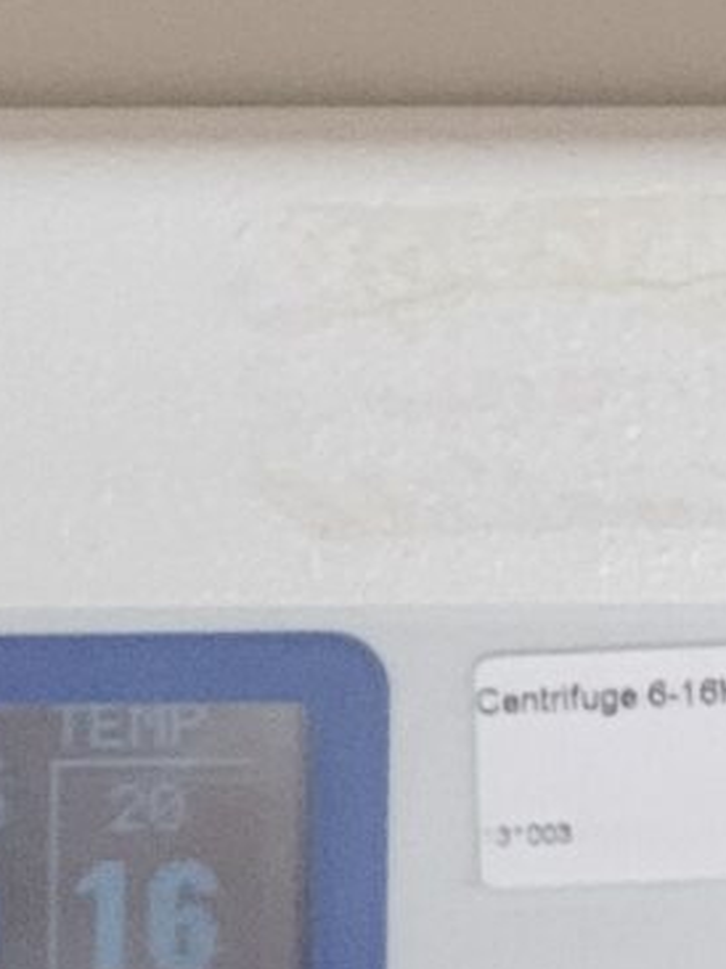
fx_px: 5095
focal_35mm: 182
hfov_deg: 7.7
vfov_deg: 8.4
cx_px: -800
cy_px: -2319
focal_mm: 5.4
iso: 640
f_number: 1.8
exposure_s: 1/33.3
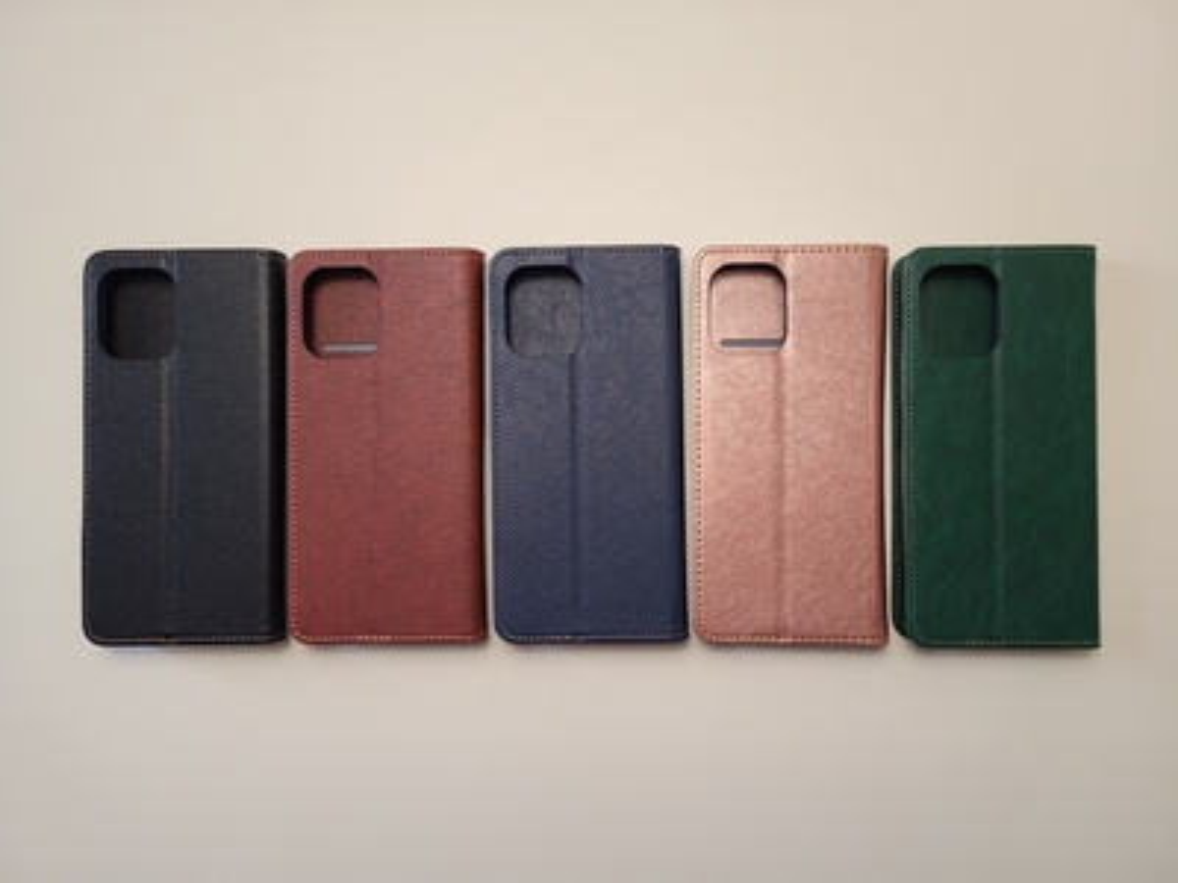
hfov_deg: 67.3
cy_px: 442
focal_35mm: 26
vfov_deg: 53.1
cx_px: 589
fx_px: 885
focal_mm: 5.4
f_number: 1.8
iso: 80
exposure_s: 1/100
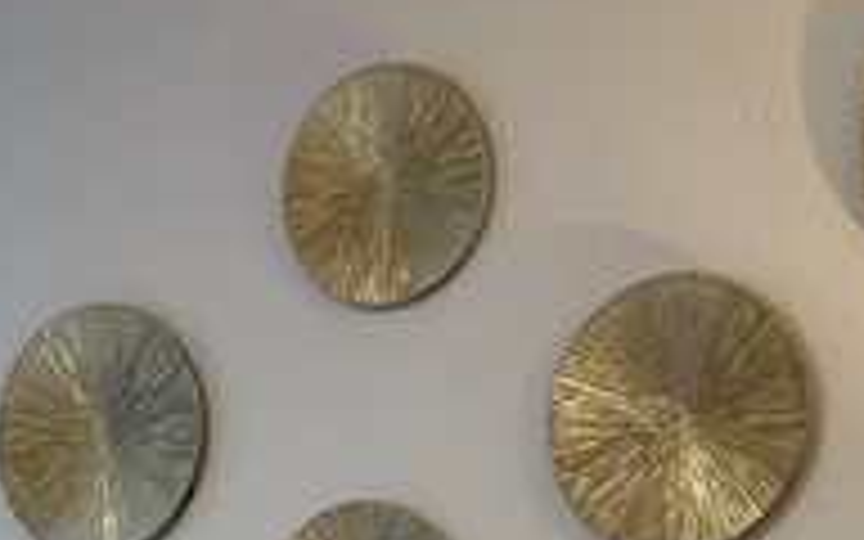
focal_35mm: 147
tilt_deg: -9.2
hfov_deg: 13.6
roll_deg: +0.1
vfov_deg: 8.4
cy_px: 1166
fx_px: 3461
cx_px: -310
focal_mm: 5.96
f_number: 1.6
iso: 250
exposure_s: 1/60
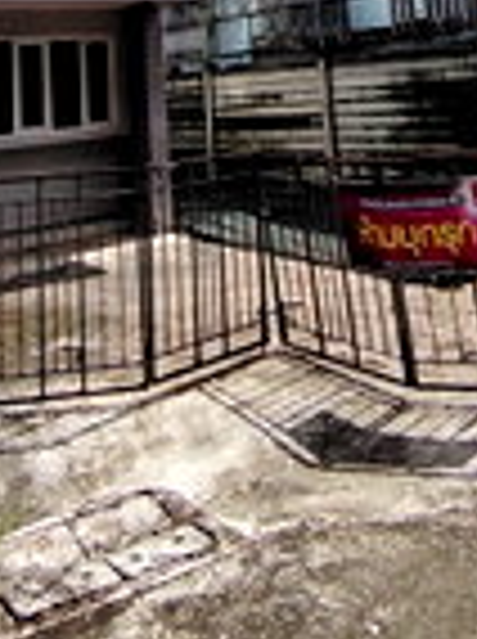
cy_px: -99
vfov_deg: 33.5
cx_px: 207
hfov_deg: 30.1
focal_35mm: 48
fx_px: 885
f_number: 2.2
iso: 100
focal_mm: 1.43
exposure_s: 1/3450
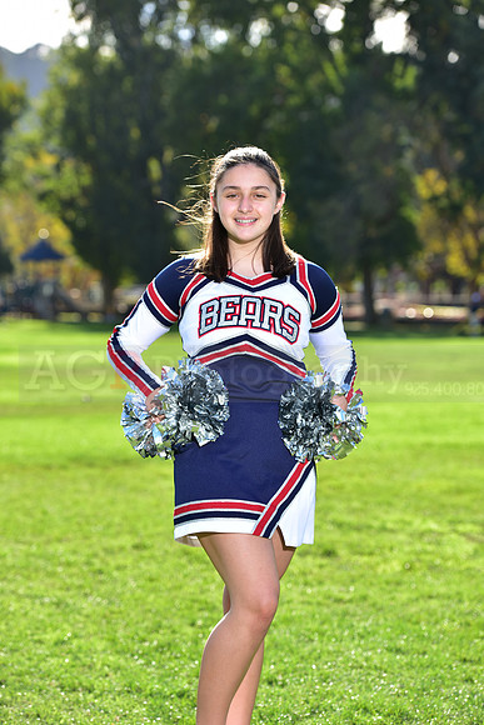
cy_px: 362
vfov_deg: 20.0
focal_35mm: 102
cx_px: 242
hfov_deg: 13.4
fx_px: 2056
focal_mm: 102
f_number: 5.6
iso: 80
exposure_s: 1/250
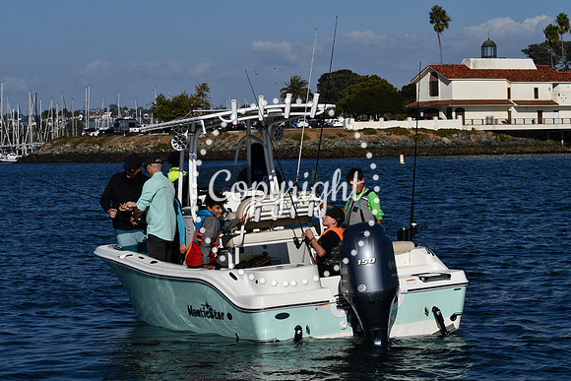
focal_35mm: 105
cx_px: 286
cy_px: 190
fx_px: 1666
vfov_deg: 13.0
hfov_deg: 19.5
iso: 100
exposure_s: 1/640
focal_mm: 70
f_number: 9
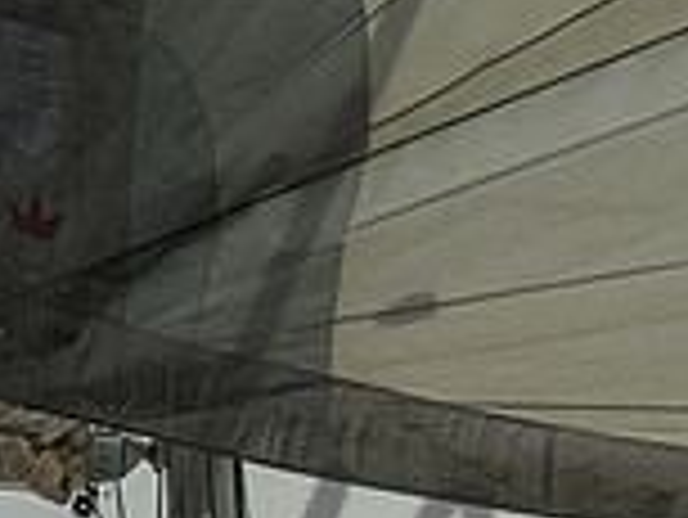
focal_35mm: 796
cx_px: 1241
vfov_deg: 1.9
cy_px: 443
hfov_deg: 2.5
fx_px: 15833
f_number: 6.3
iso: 400
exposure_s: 1/3200
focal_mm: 200
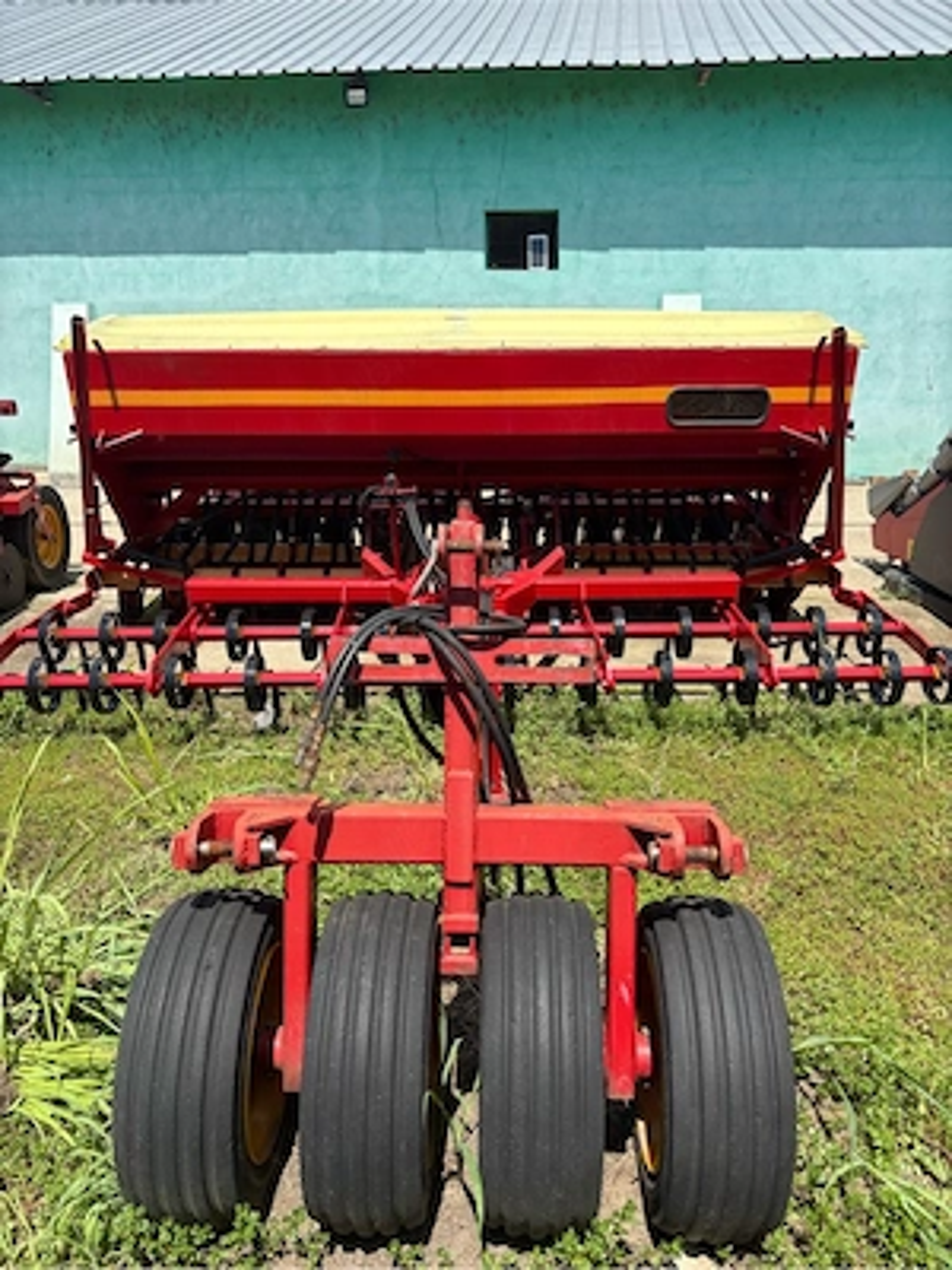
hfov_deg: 53.1
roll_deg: -1.0
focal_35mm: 26
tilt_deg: -15.4
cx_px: 476
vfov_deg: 67.3
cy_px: 635
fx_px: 953
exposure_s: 1/2342
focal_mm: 5.96
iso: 50
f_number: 1.6
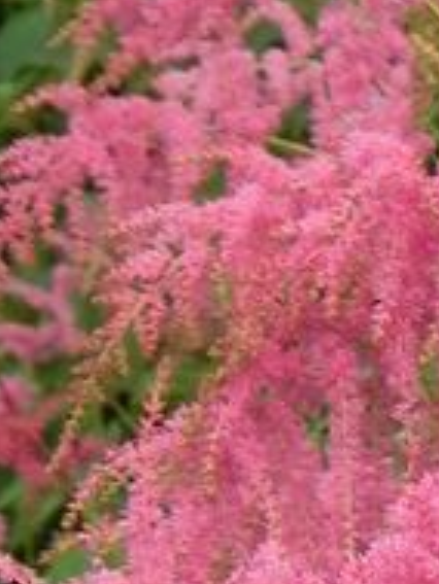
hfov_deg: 2.2
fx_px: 11587
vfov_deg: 2.9
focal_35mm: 686
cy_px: 1193
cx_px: 912
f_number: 5.6
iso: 160
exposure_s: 1/200
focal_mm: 28.8
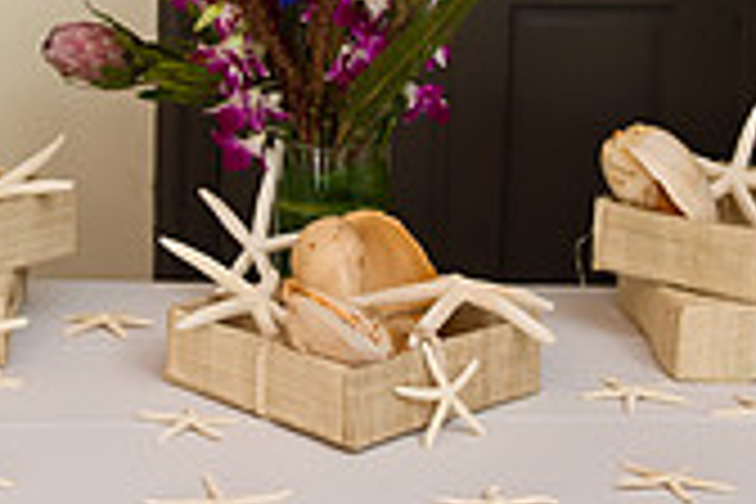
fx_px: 2247
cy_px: 45
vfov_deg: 12.7
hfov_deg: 19.1
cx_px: 315
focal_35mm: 107
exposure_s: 1/125
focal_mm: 31
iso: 1600
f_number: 3.2
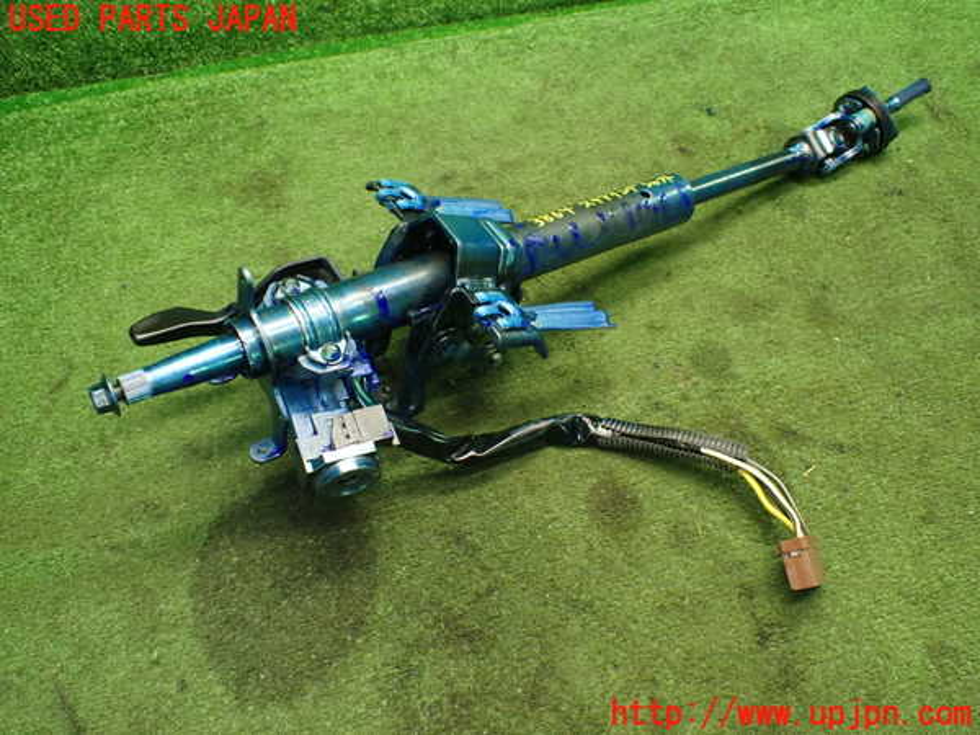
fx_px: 849
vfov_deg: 46.8
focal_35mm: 30
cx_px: 490
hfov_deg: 60.0
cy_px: 368
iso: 800
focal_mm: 5.4
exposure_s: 1/80
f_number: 2.3
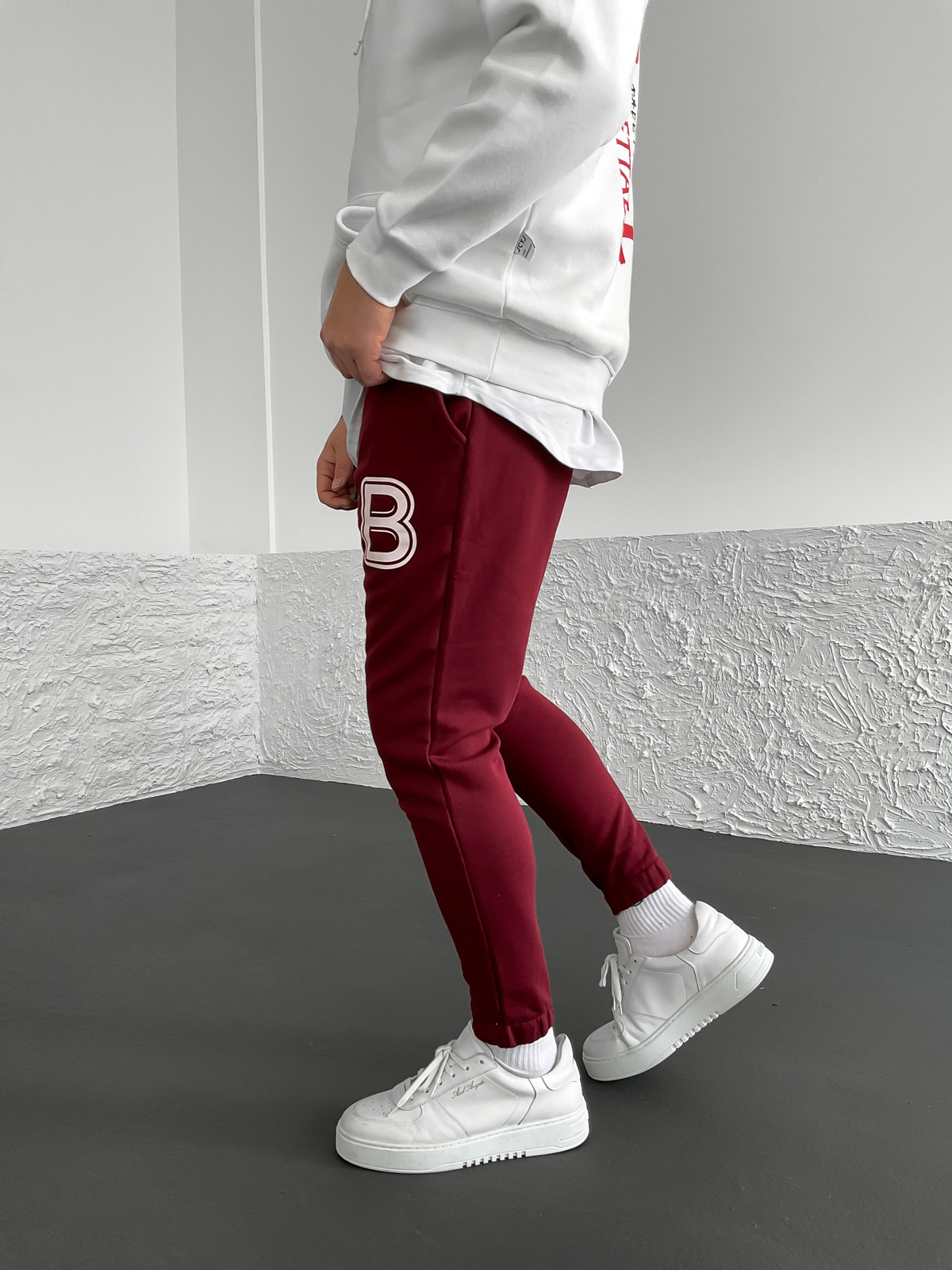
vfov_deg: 61.7
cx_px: 476
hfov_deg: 48.2
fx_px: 1063
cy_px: 635
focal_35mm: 29
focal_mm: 3
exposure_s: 1/120
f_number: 1.8
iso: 32
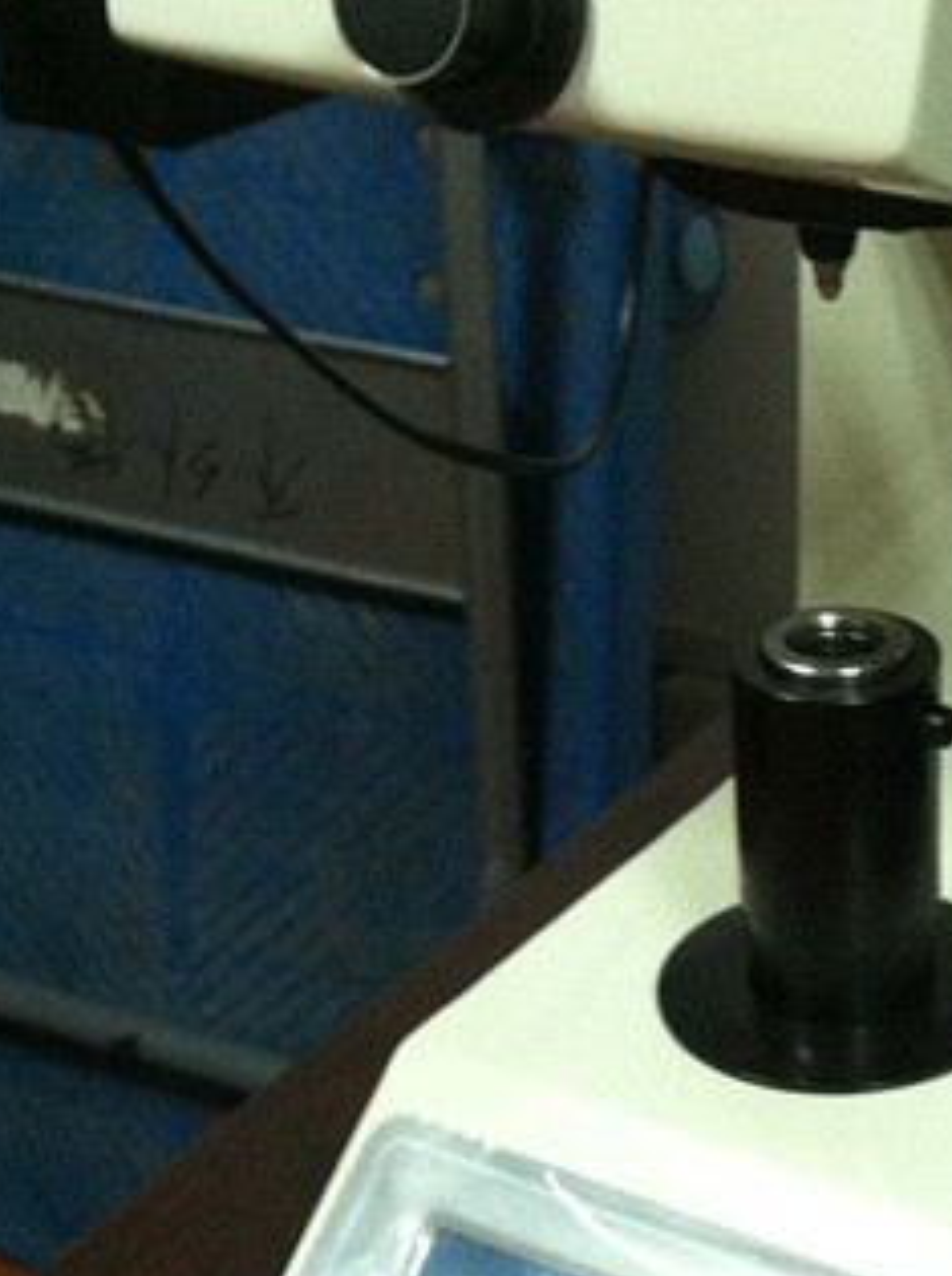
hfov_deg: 16.2
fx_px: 3275
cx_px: 990
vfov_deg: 22.0
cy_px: 709
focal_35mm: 89
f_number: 2.8
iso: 320
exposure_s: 1/15
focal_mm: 3.85
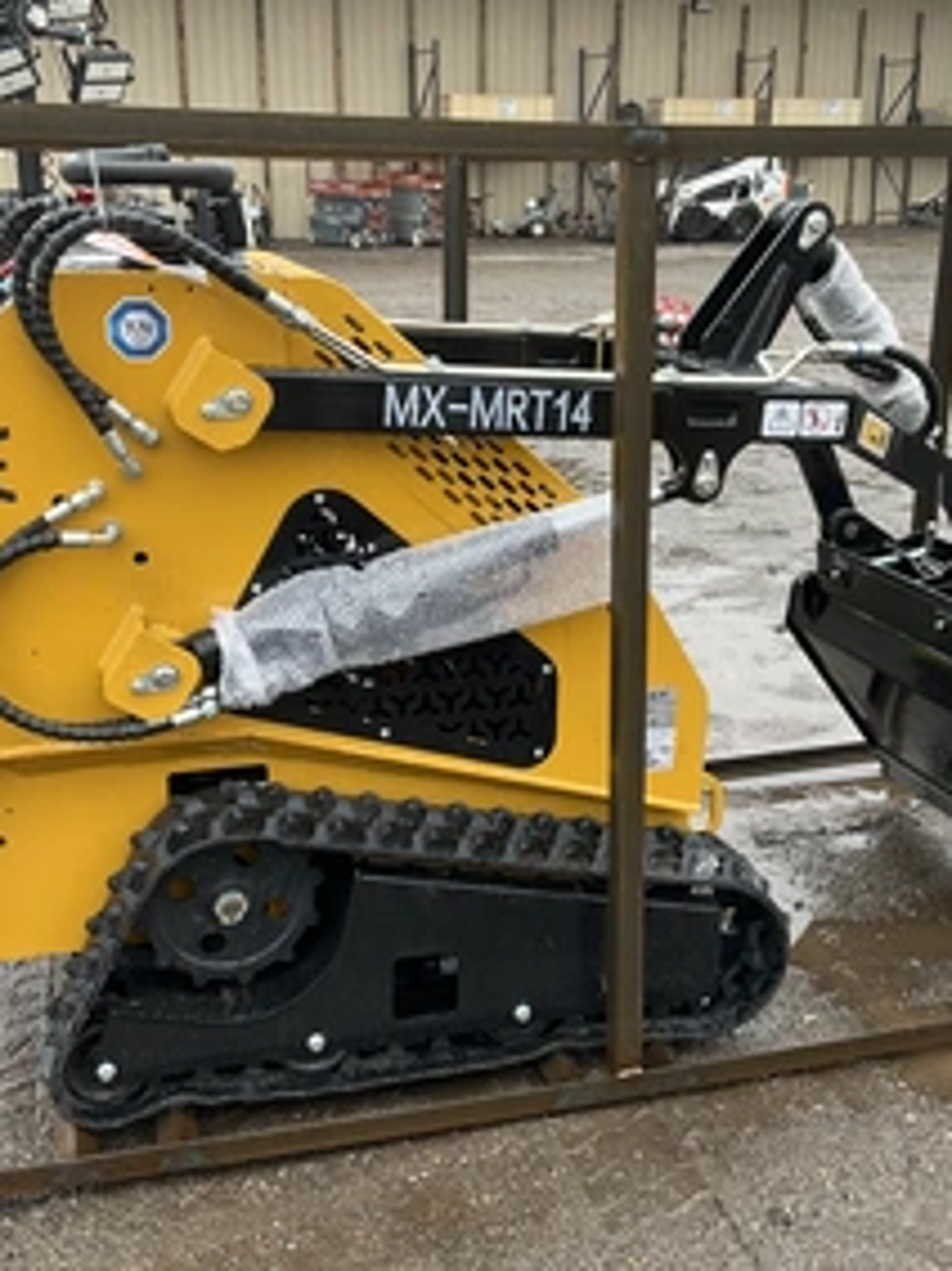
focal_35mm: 41
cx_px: 485
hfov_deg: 35.1
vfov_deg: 45.8
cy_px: 620
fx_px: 1505
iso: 32
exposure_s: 1/122
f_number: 1.8
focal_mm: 3
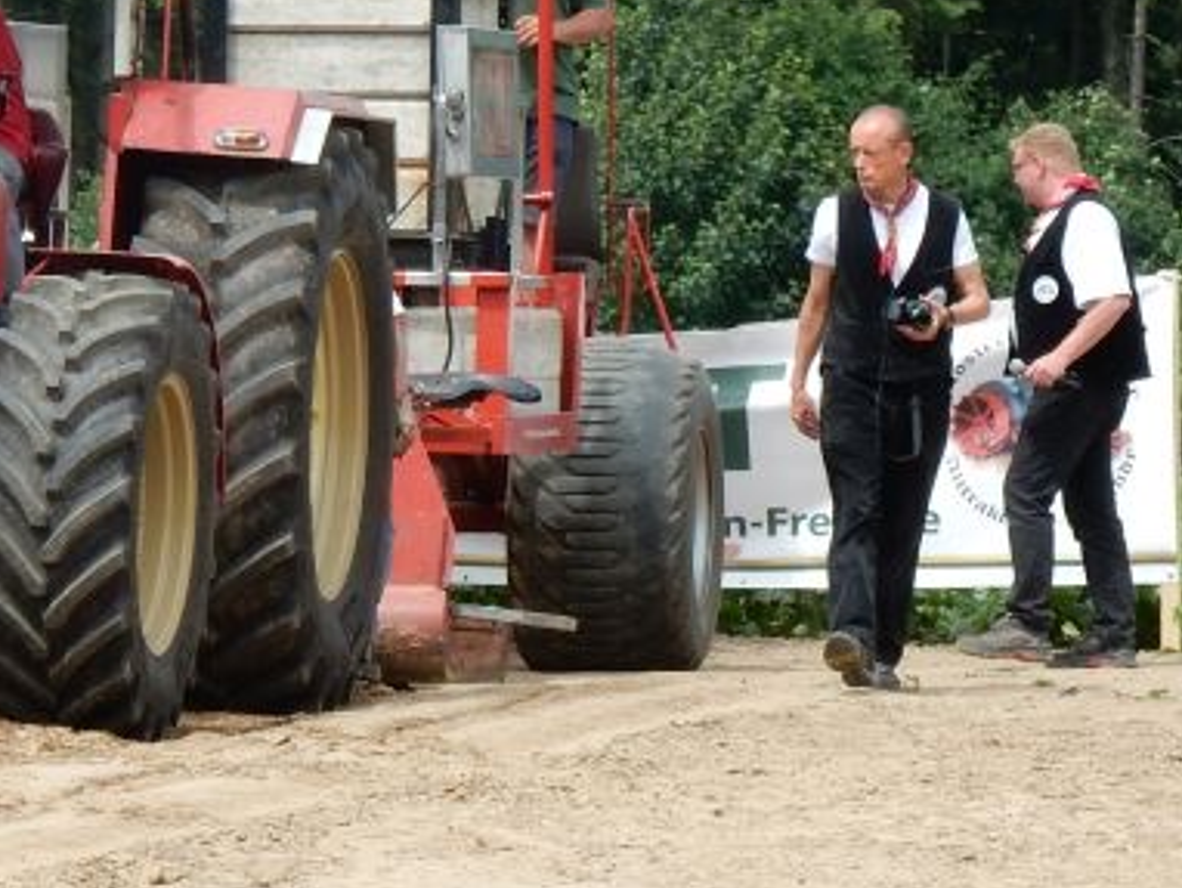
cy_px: 244
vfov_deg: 3.1
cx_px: 145
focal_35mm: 479
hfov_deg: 4.1
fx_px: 16366
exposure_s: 1/320
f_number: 6.3
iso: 125
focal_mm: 40.9
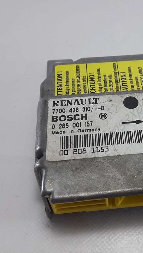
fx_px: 317
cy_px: 124
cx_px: 123
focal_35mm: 47
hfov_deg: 24.8
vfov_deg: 43.7
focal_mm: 3.7
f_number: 1.9
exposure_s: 1/100
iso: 64
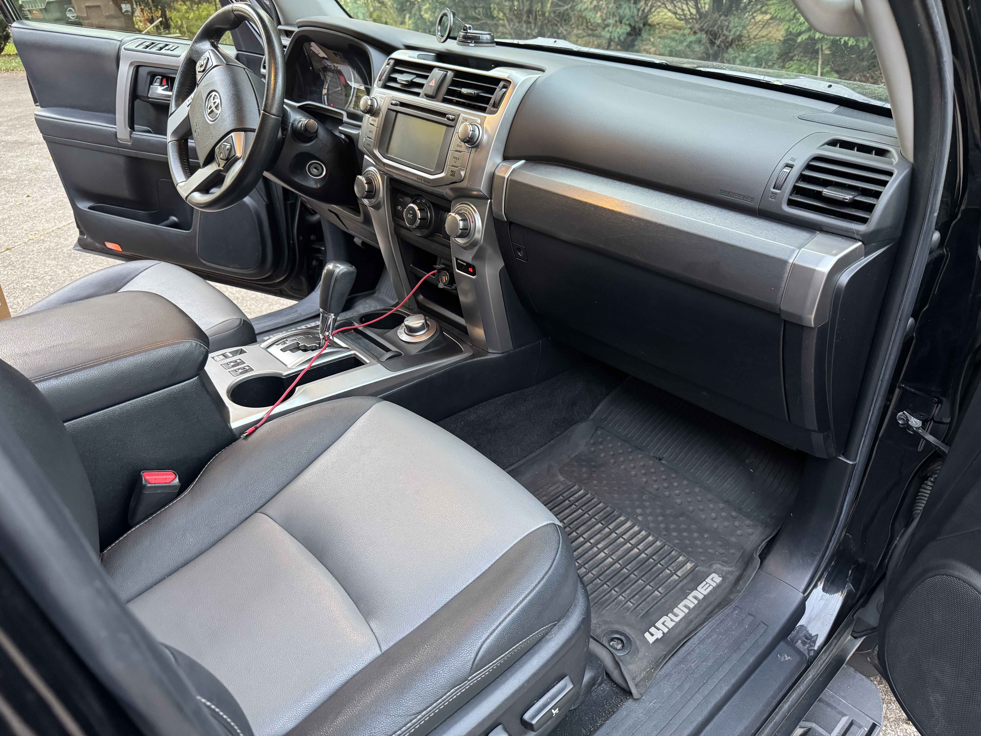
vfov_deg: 56.8
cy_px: 368
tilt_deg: -30.6
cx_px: 490
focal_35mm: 24
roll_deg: -1.3
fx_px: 680
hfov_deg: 71.6
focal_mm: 6.76
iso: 500
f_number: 1.78
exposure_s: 1/60
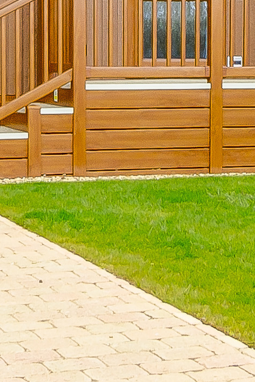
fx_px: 1194
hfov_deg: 12.2
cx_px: 120
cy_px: -6
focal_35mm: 112
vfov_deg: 17.7
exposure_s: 1/15
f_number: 5.6
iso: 200
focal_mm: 11
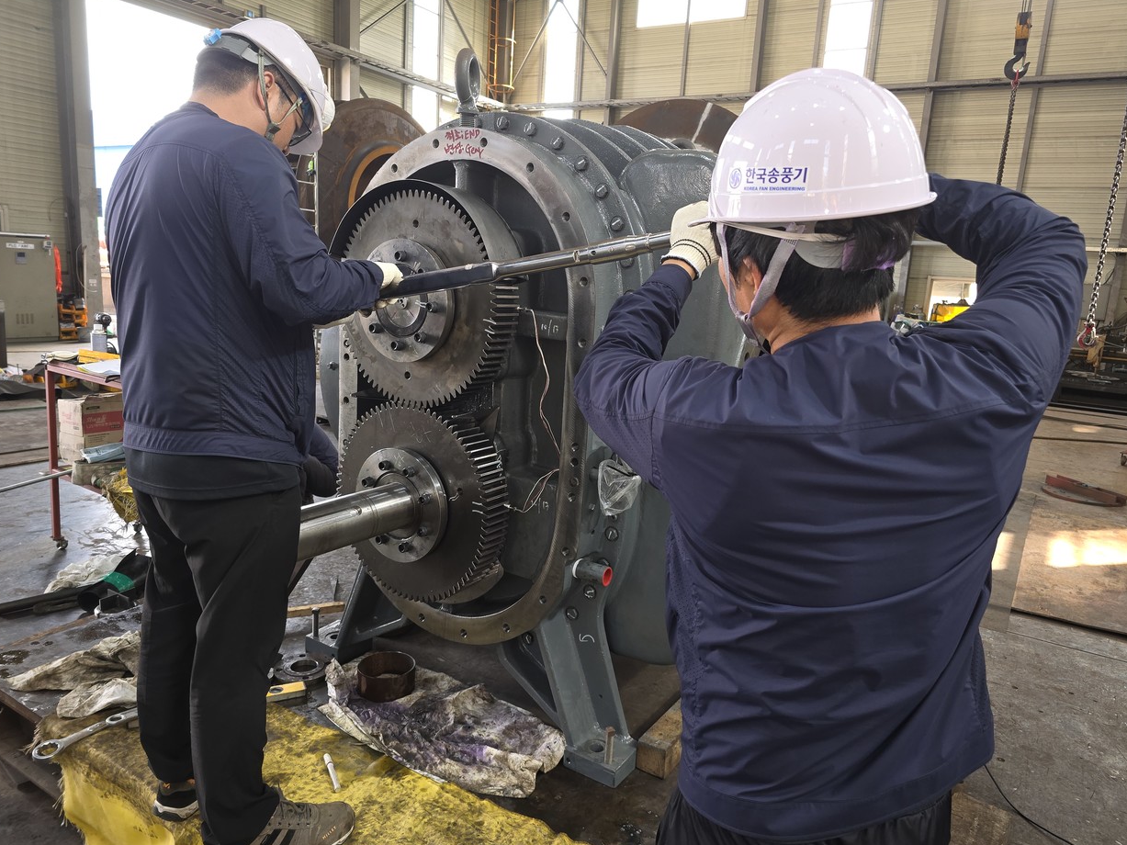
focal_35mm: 24
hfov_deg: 71.6
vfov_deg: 56.8
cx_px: 574
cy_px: 428
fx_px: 781
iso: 64
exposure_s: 1/60
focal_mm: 6.3
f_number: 1.7
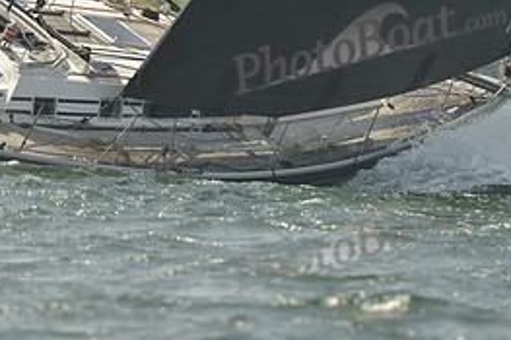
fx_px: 12525
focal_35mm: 883
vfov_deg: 1.6
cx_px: 134
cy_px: -30
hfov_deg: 2.3
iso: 280
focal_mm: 400
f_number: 7.1
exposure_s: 1/1000
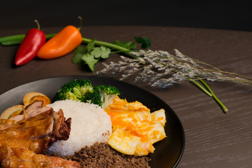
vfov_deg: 19.7
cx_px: 97
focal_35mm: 69
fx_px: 483
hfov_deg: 29.2
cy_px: 112
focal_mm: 33
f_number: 4
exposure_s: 1/170
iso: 800
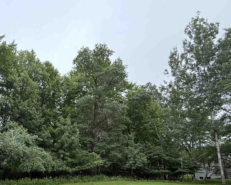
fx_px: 157
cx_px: 58
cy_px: 128
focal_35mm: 23
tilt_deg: +16.2
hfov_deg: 67.9
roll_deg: -0.4
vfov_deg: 59.0
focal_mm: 2.22
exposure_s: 1/140
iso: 64
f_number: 2.2
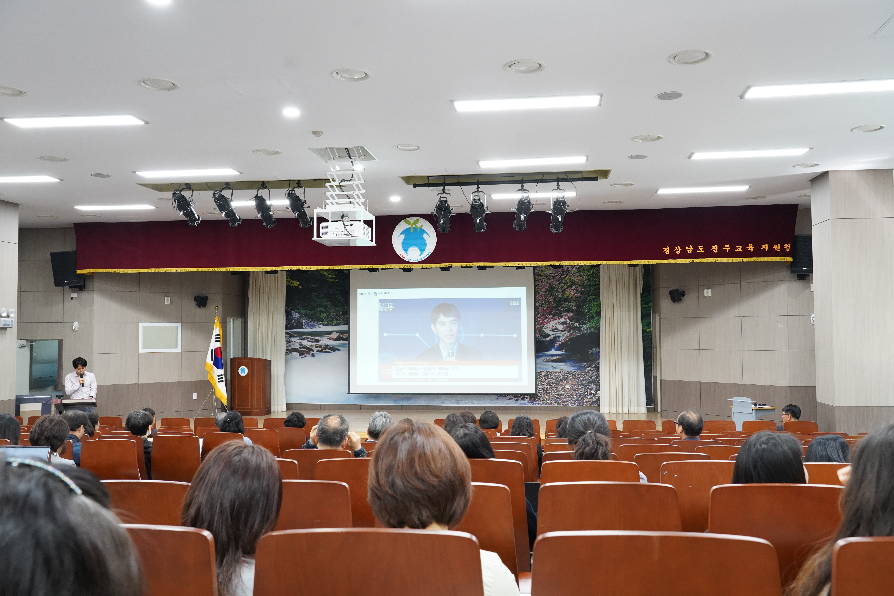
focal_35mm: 30
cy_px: 298
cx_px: 447
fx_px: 745
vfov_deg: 43.6
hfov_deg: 61.9
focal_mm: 30
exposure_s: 1/30
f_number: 8
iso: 4000
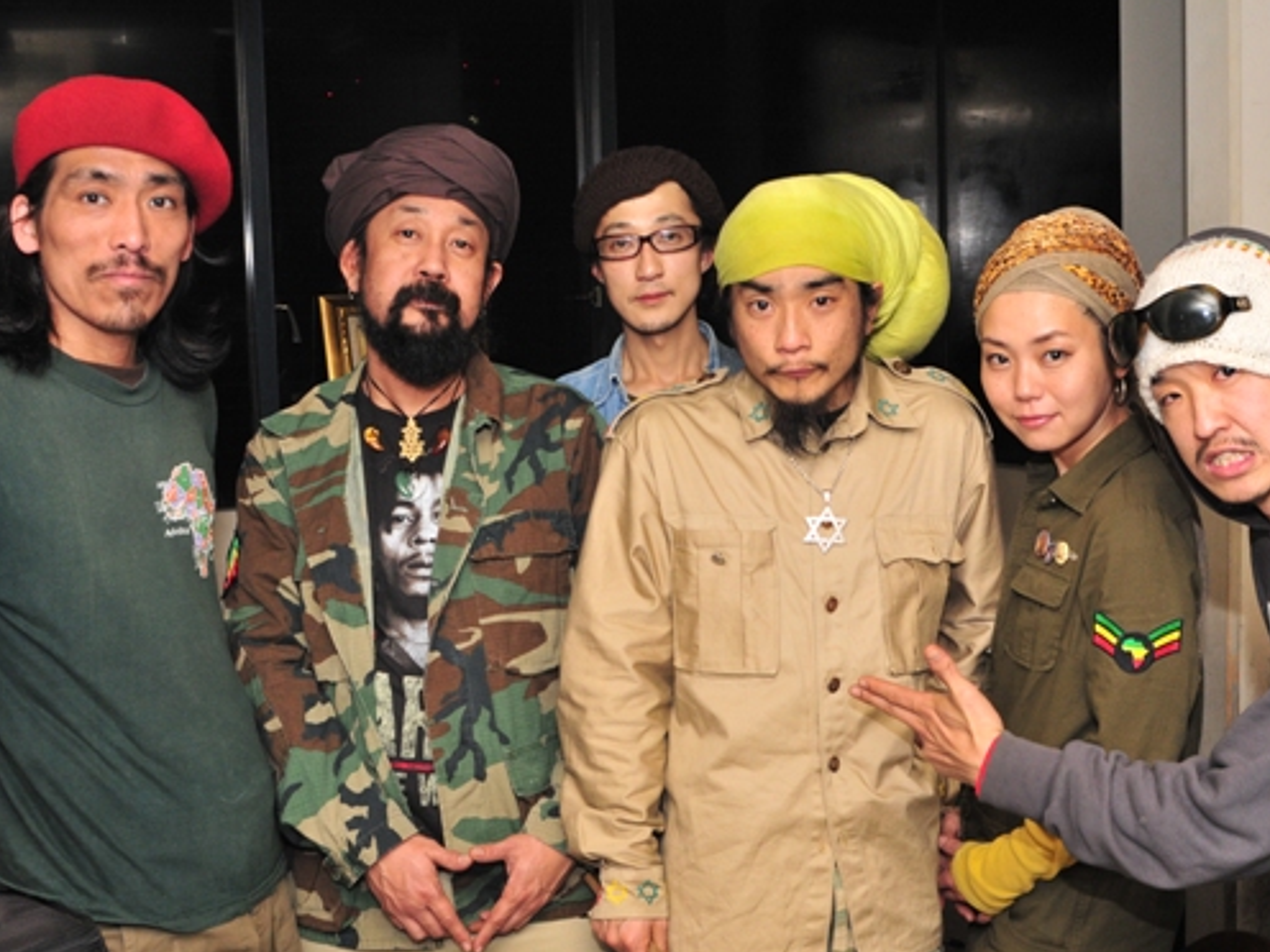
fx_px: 1908
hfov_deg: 36.8
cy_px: 513
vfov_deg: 28.0
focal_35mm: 52
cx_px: 699
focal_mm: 28
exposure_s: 1/60
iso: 640
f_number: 6.3
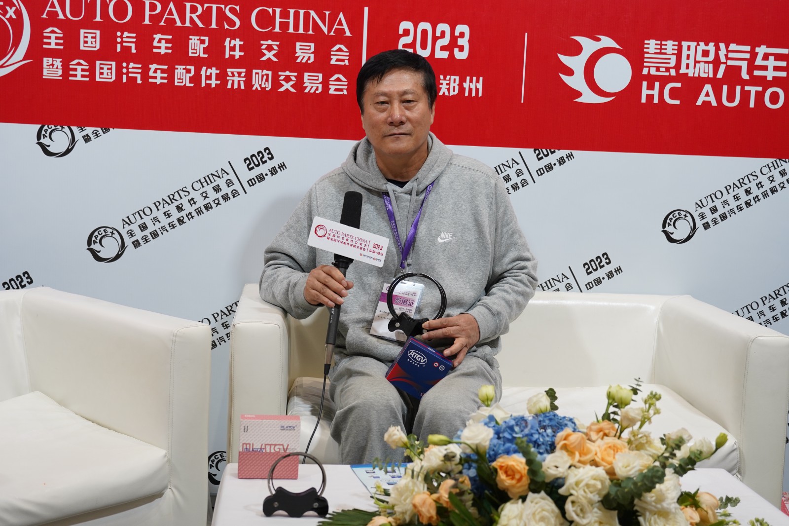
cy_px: 263
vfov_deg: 28.6
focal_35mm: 47
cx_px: 394
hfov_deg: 41.9
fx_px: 1030
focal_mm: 47
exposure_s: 1/50
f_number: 5.6
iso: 400
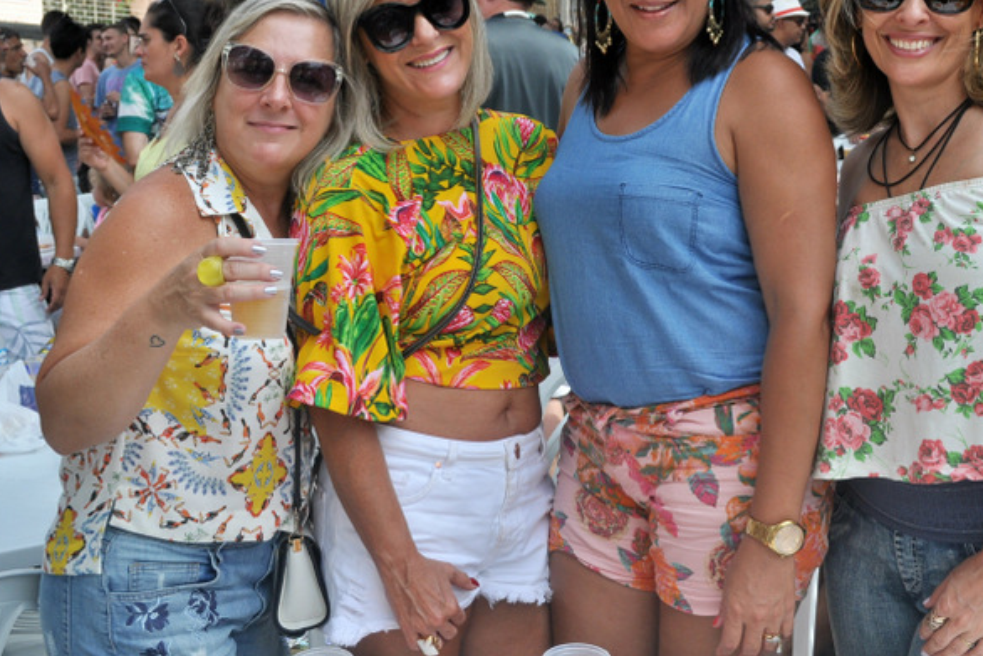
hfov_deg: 43.5
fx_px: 1229
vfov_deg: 29.8
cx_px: 565
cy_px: 243
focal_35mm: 45
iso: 200
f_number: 9
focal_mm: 22
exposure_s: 1/320
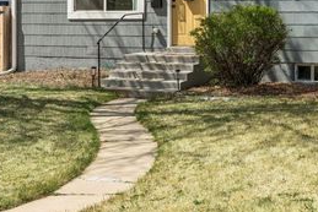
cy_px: 12
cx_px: 216
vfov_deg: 17.0
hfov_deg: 25.5
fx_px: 698
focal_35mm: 79
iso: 400
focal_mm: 41
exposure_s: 1/1250
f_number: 9
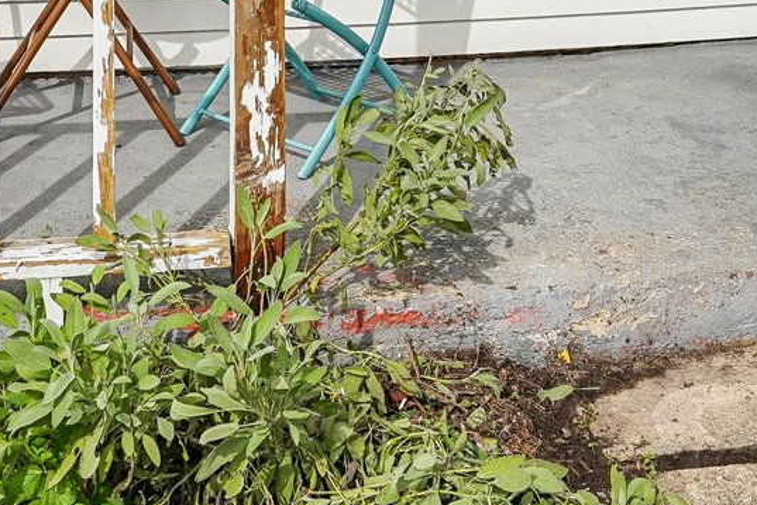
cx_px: 296
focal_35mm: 61
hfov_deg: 32.8
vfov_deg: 19.0
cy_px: -294
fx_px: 1283
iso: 400
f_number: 8
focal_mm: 16
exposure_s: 1/1000
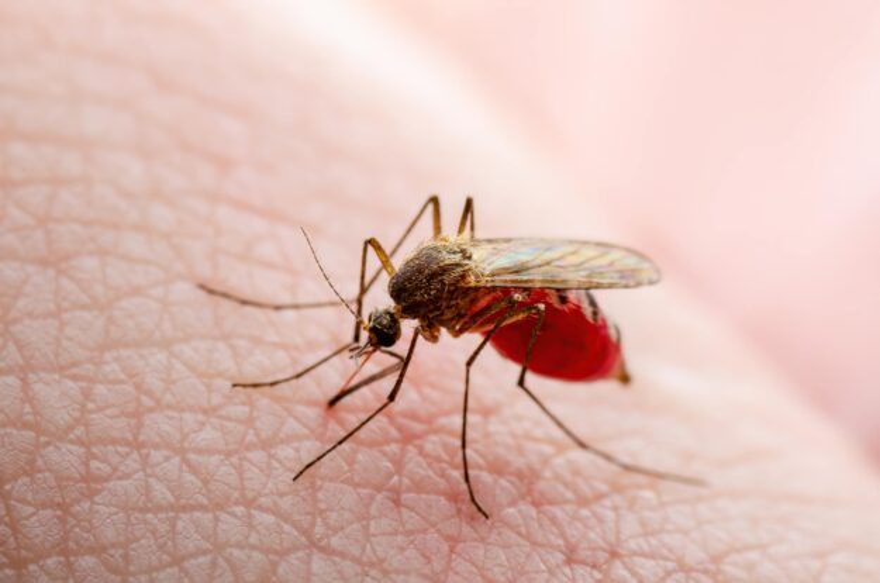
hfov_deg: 11.0
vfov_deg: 7.3
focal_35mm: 188
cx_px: 440
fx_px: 4574
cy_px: 292
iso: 100
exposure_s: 1/320
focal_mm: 125
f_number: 32
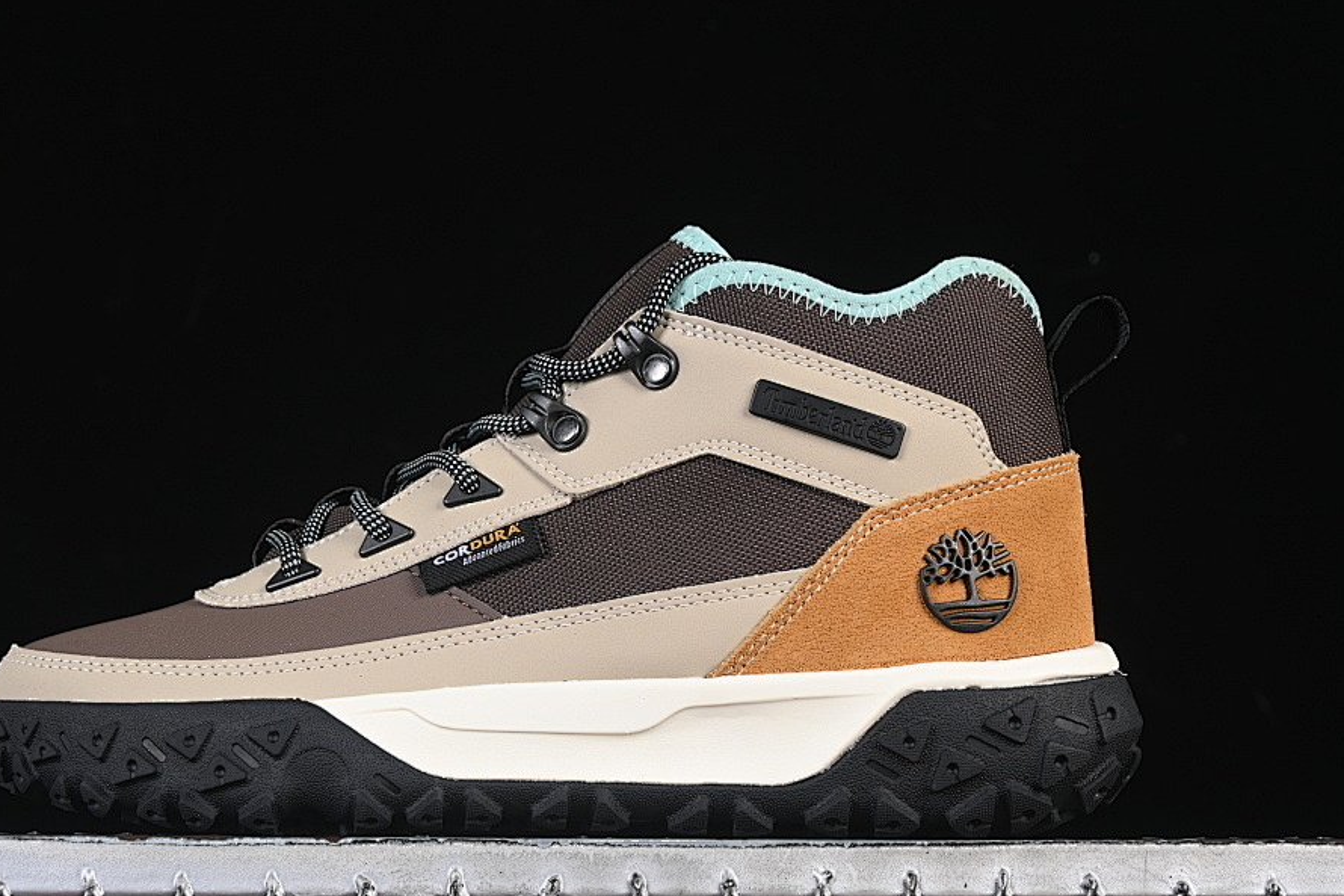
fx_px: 3396
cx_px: 557
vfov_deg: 15.0
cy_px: 503
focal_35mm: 91
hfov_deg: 22.4
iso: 160
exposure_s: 1/60
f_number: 7.1
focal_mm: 50
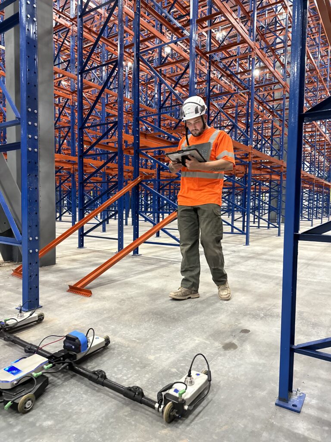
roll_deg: -1.7
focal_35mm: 24
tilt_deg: -1.7
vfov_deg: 71.6
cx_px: 166
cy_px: 221
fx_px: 306
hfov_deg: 56.8
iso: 500
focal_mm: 6.86
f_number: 1.78
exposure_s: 1/60
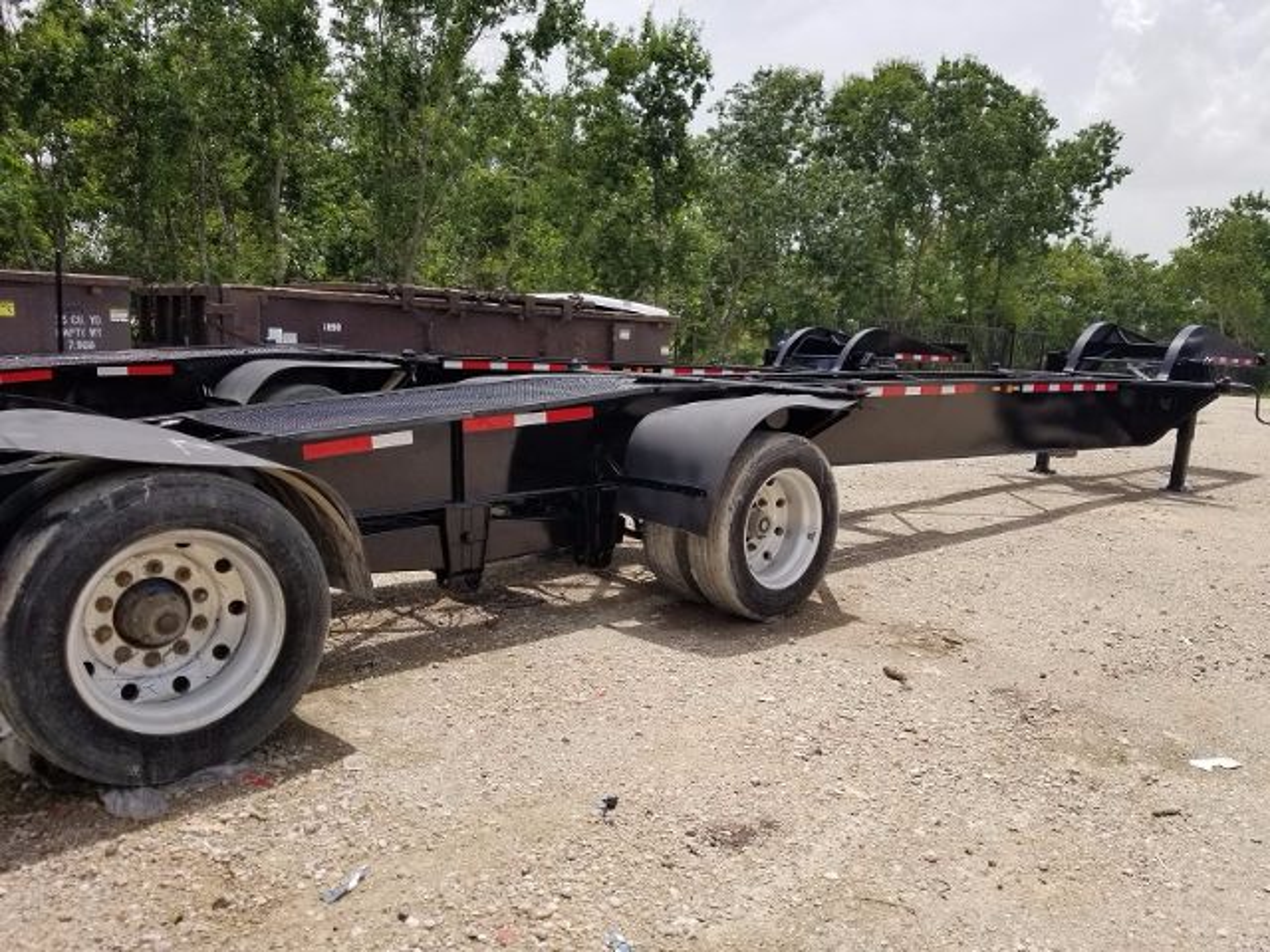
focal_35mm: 26
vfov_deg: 53.1
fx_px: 954
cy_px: 476
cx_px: 635
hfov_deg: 67.3
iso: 50
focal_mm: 4.25
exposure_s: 1/2784
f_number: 1.7
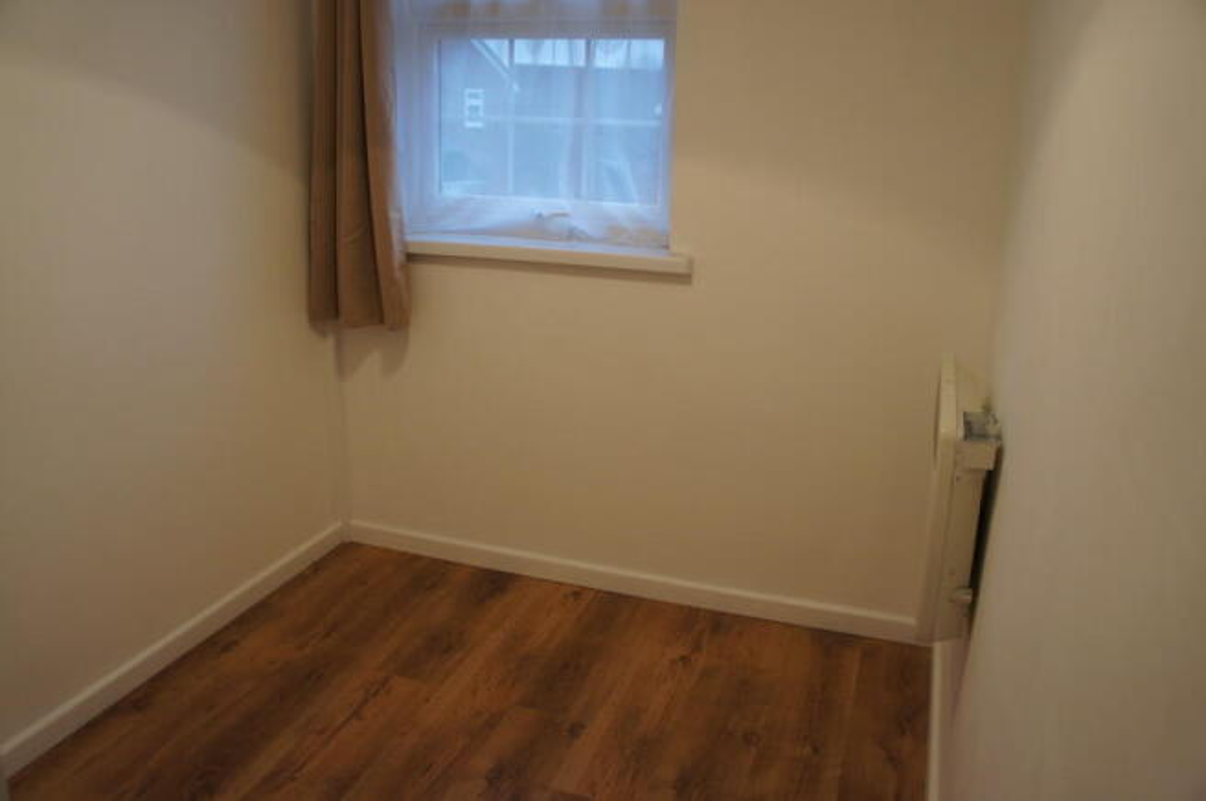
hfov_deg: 67.4
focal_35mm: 27
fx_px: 904
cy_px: 400
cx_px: 603
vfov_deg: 47.8
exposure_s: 1/30
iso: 250
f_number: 3.5
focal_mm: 18
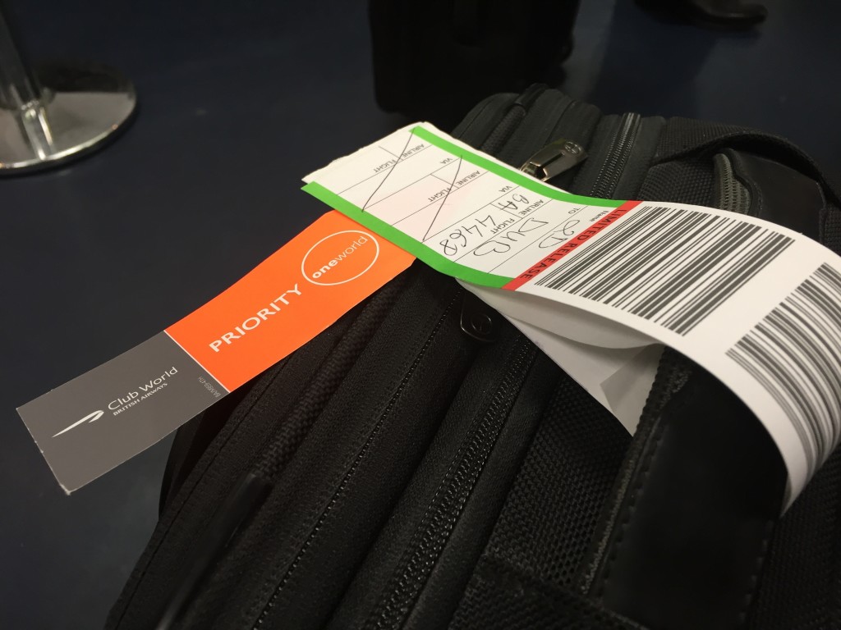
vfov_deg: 48.2
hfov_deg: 61.7
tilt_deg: -47.0
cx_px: 420
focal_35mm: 29
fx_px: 705
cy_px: 315
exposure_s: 1/33
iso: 80
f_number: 2.2
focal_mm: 4.15
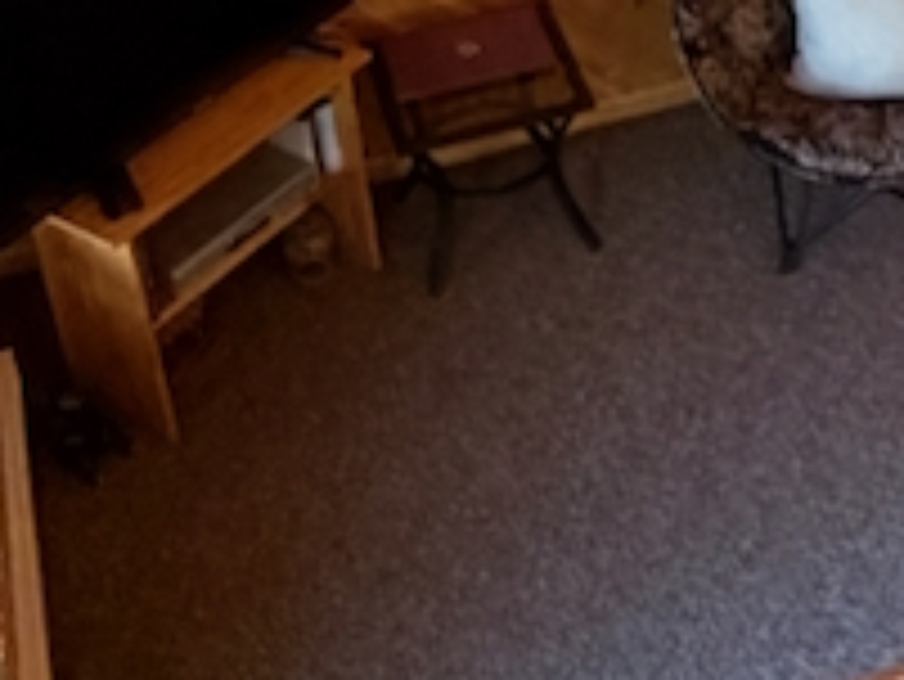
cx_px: 931
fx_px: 2326
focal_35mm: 89
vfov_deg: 15.9
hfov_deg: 21.2
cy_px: -162
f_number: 2.2
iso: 400
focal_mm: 2.22
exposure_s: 1/60
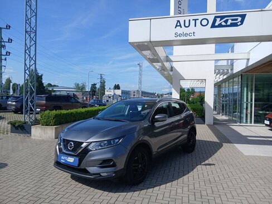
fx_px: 204
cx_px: 136
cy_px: 102
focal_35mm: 26
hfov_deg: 67.3
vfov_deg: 53.1
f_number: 1.8
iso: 20
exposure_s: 1/668
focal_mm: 3.98
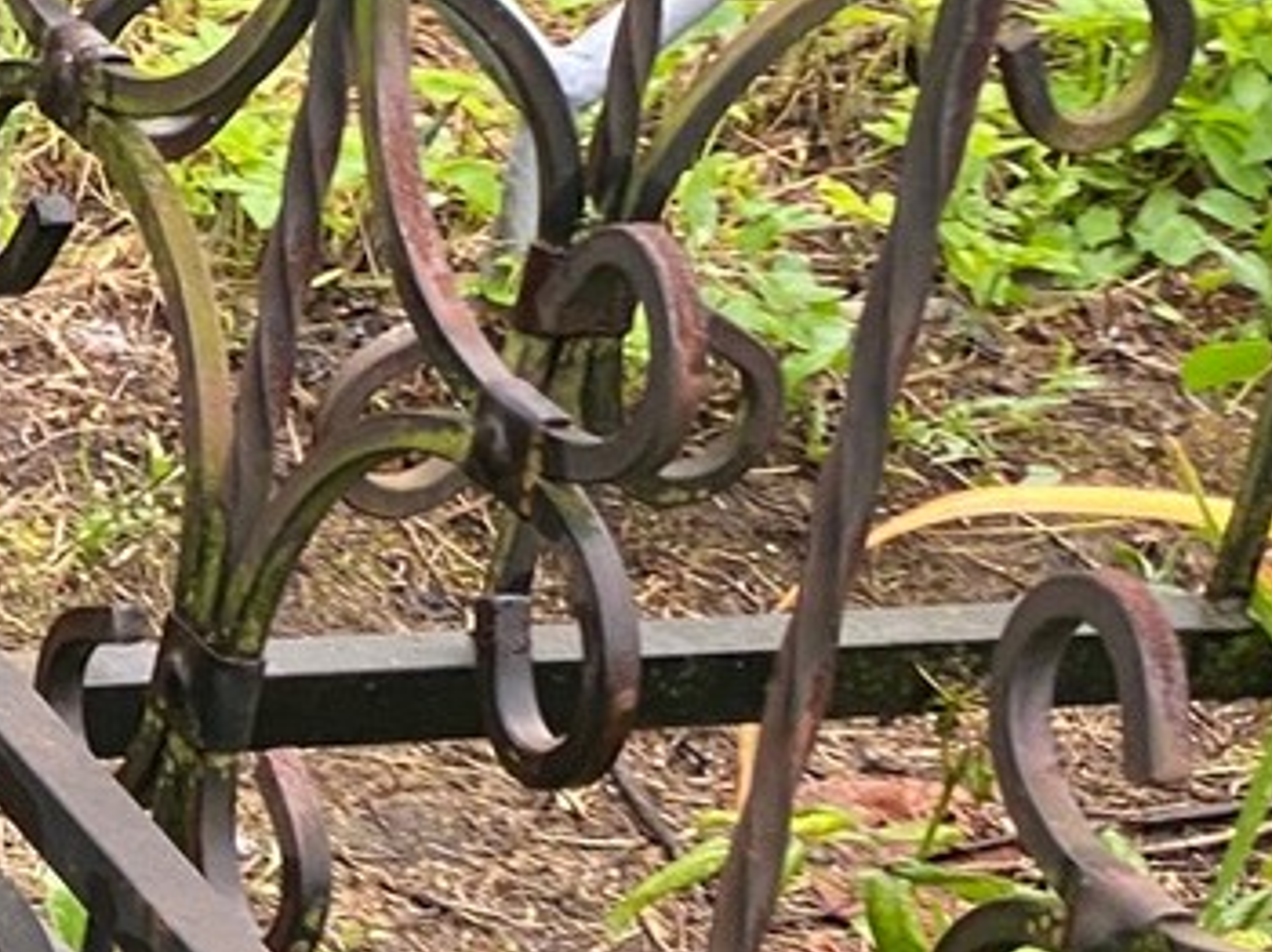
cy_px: 1595
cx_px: -1210
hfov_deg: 8.8
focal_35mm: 214
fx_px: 7858
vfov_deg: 6.8
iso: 32
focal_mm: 6
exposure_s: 1/122
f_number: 2
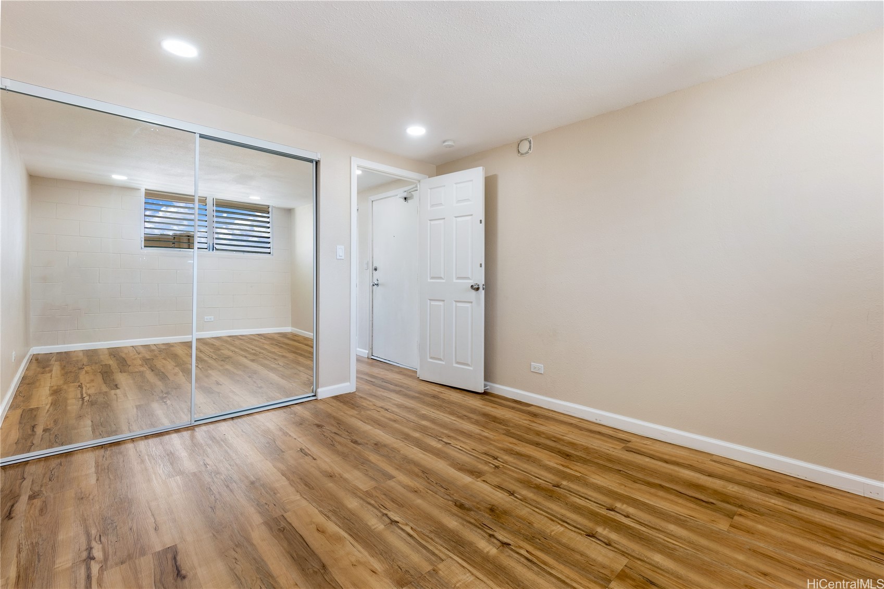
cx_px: 442
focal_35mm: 15
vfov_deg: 77.3
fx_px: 368
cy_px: 294
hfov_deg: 100.4
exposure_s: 1/25
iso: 160
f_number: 8
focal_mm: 10
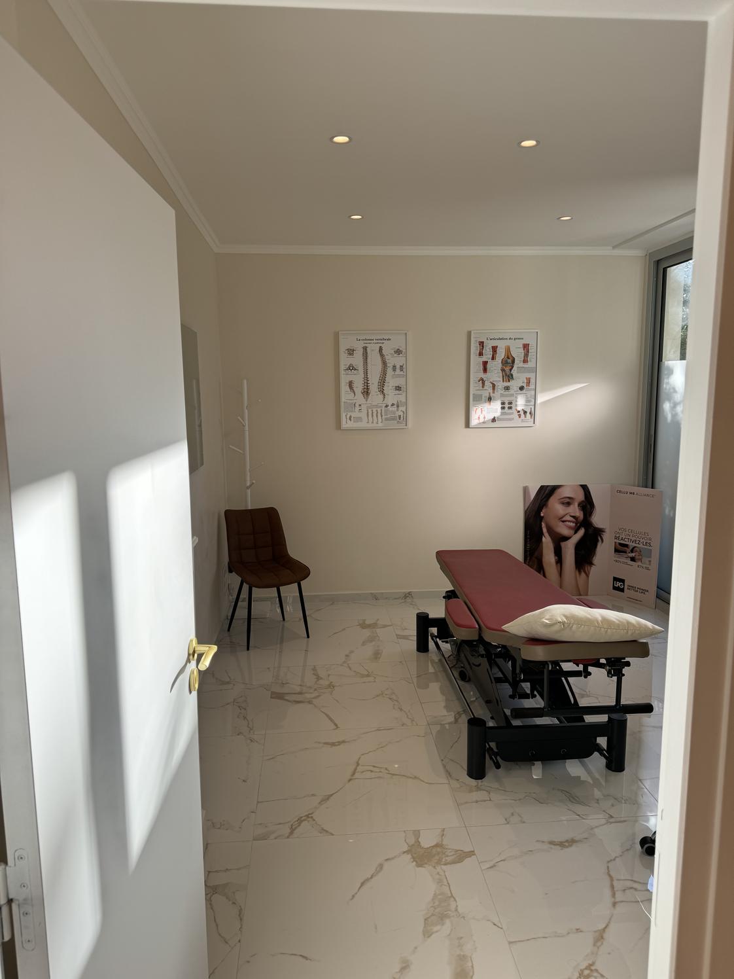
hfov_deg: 56.8
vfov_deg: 71.6
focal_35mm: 24
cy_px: 490
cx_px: 367
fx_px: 679
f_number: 1.78
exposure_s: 1/343
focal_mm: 6.76
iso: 80
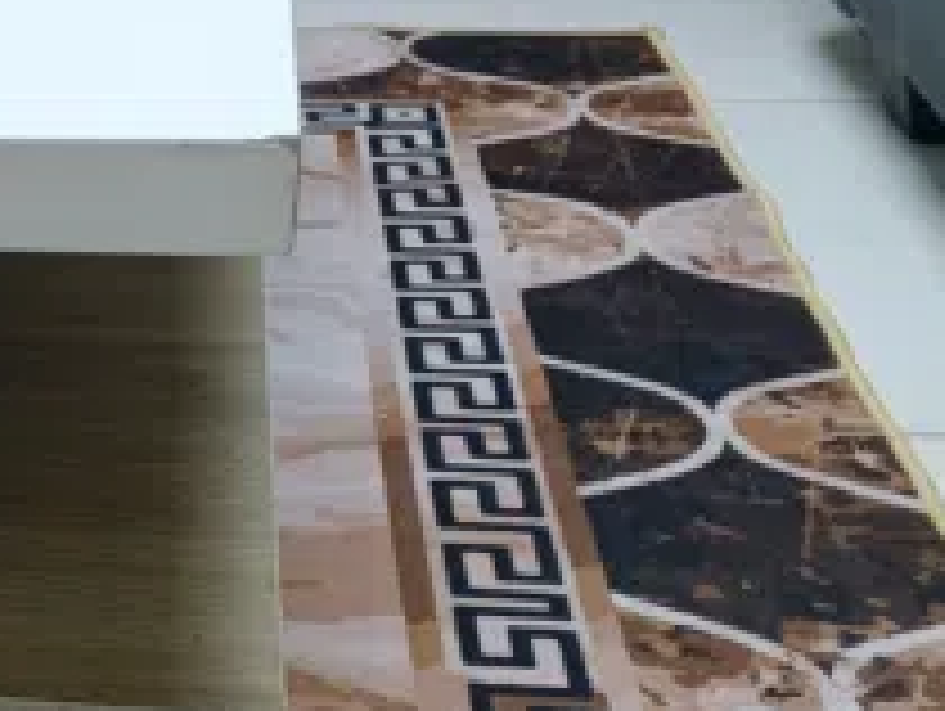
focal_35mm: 70
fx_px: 1913
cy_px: 454
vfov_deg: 21.0
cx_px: -369
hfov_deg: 23.6
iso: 437
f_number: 1.6
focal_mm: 4.09
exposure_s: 1/50
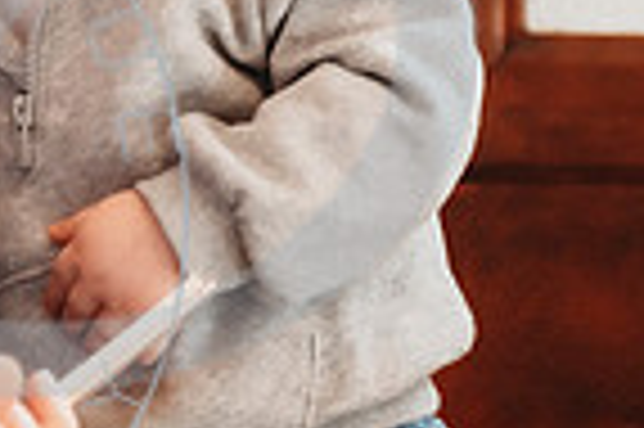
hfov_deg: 7.1
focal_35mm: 287
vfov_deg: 4.8
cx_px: -50
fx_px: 5128
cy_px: -164
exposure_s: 1/125
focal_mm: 70
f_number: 2.8
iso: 100
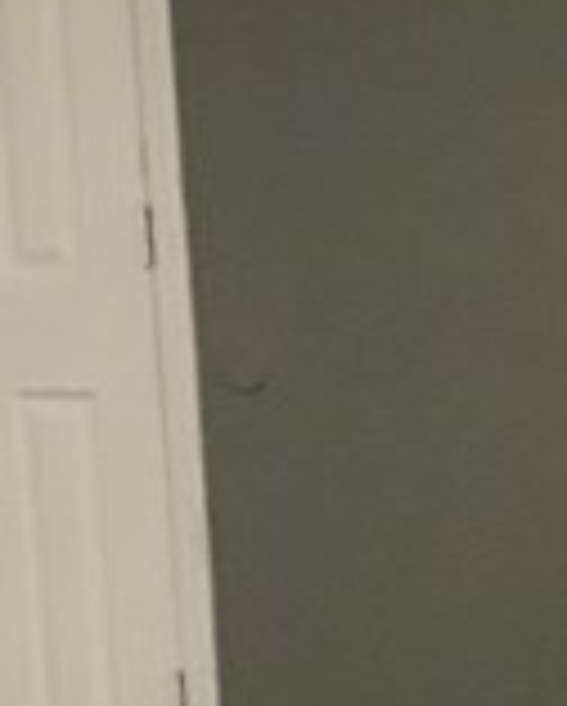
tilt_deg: -11.9
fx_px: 3727
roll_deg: +2.7
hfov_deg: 8.2
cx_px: 1224
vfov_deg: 10.8
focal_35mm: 178
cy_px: 517
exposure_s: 1/15
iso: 80
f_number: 1.8
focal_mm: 3.99
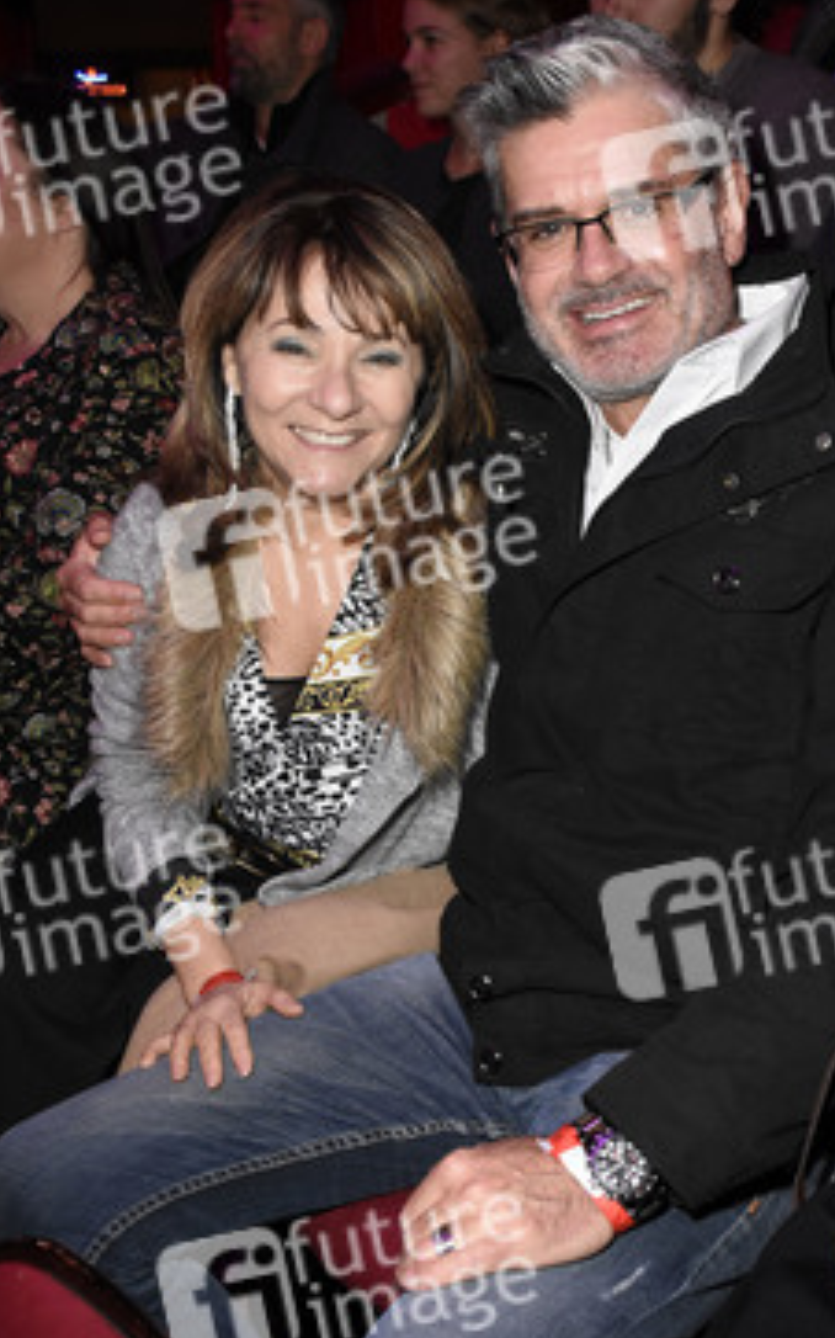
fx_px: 1660
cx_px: 454
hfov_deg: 28.2
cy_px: 728
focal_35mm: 46
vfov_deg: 43.8
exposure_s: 1/125
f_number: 6.3
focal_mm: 27
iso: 2500
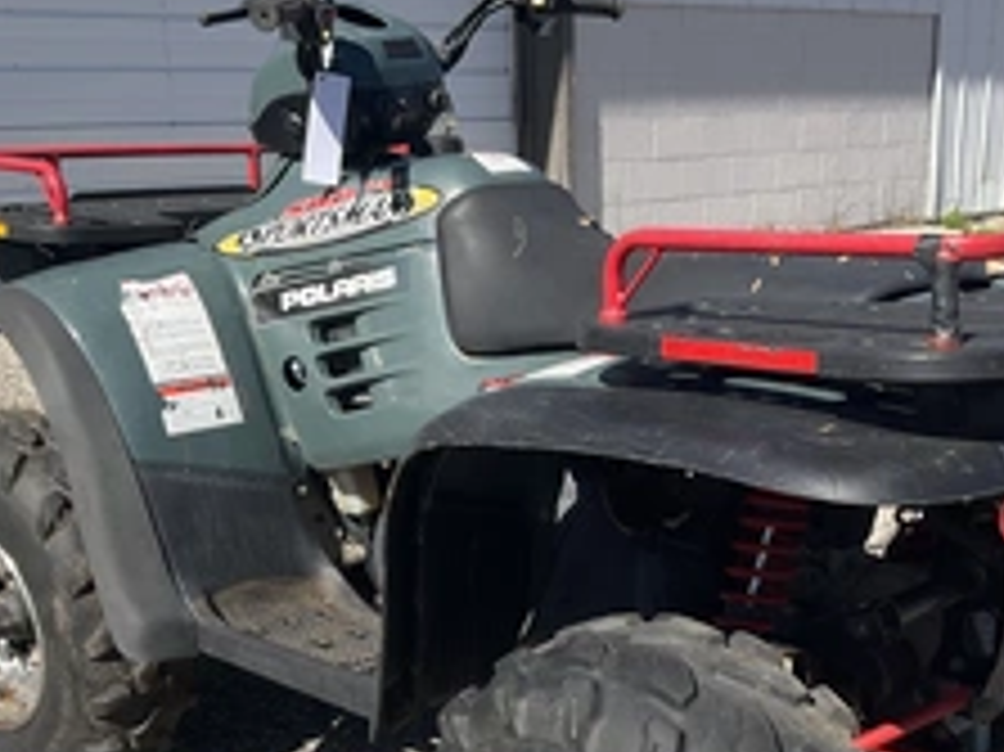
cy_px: 558
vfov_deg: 27.6
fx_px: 1507
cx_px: 698
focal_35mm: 52
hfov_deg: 36.3
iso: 25
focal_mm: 3
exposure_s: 1/1626
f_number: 1.8
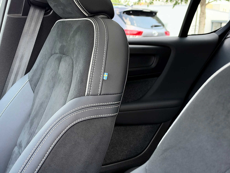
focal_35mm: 48
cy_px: 86
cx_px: 115
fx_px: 319
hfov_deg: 39.7
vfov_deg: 30.3
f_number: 1.8
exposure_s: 1/62
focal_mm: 6.93
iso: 160
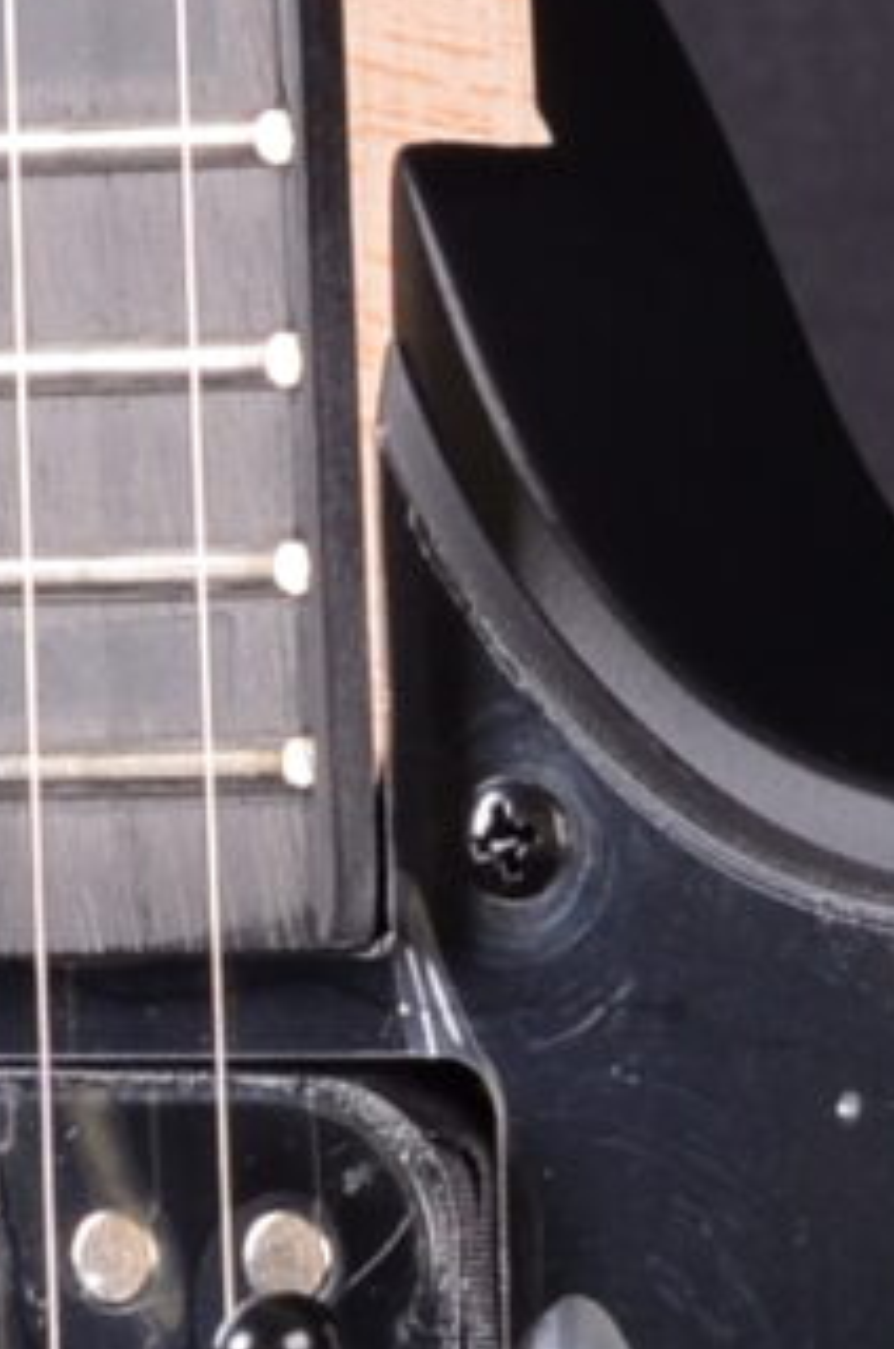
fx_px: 15712
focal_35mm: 420
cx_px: 342
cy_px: 1728
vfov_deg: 4.9
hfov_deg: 3.3
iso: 200
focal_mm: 35
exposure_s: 1/200
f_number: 10
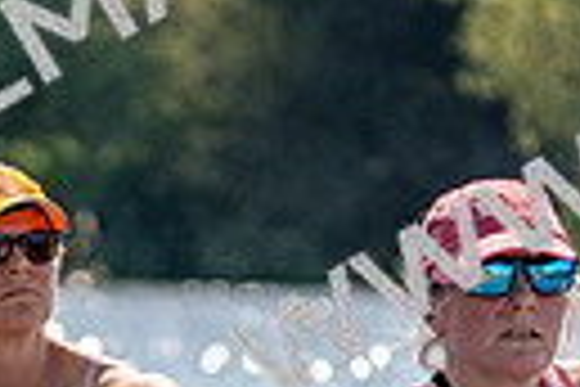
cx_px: -99
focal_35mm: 902
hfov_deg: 2.3
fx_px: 14531
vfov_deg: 1.5
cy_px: 470
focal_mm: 200
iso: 320
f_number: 5.6
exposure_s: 1/2000
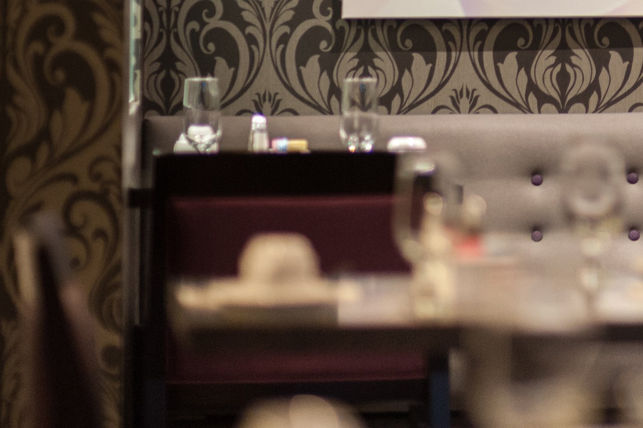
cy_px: -8
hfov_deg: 9.6
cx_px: 777
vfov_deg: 6.5
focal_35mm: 211
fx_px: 3766
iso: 800
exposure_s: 1/125
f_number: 1.4
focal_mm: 85
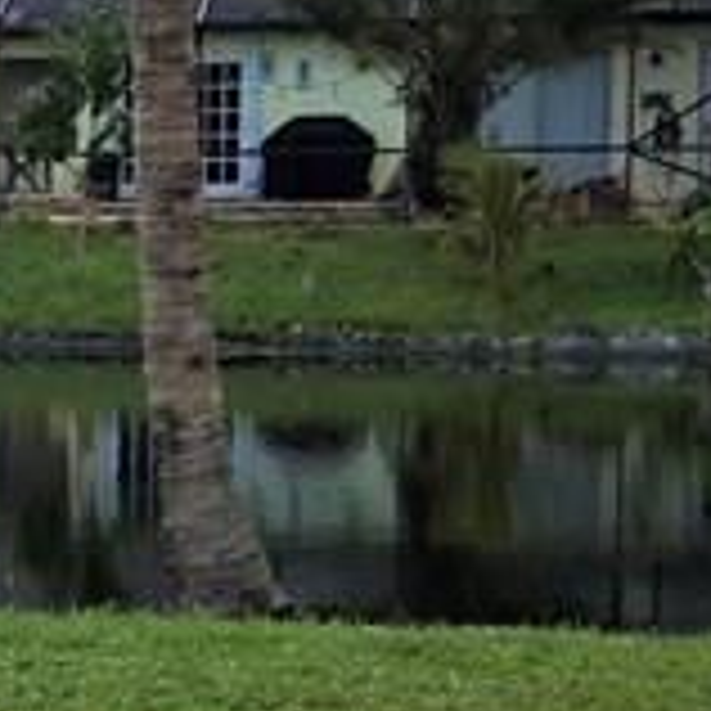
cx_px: -850
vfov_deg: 10.5
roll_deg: +0.2
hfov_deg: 9.6
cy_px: 554
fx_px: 3857
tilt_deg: -6.2
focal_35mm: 166
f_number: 1.8
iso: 20
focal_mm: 3.99
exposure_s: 1/1297
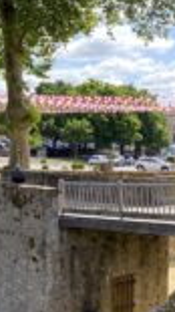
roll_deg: -0.1
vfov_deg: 29.0
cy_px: 151
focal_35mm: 73
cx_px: -44
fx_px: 603
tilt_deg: -2.5
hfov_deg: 15.8
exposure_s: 1/833
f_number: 1.8
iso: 32
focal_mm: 4.25
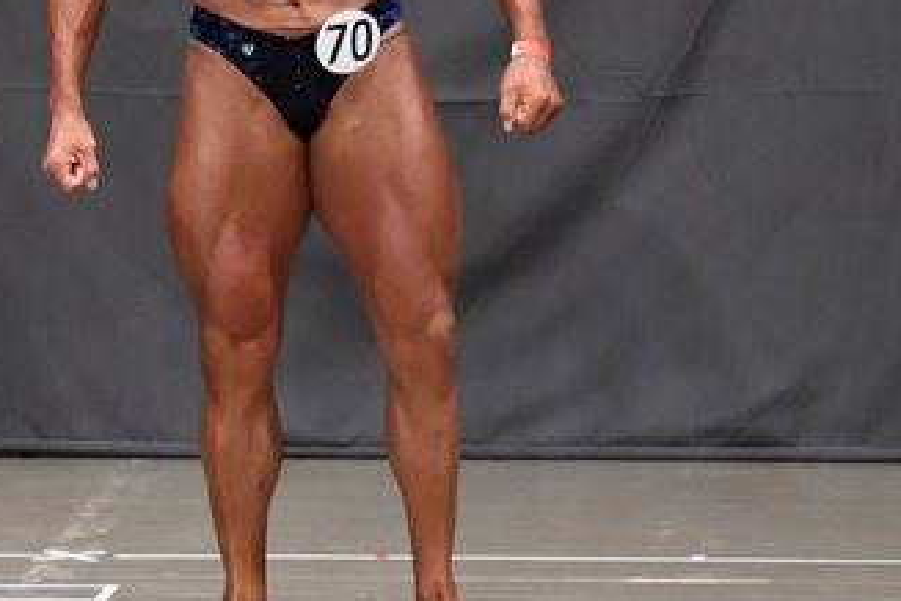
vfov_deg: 2.9
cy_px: 83
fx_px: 11987
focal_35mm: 479
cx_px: 34
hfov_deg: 4.3
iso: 6400
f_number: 5.6
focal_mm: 135
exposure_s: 1/400
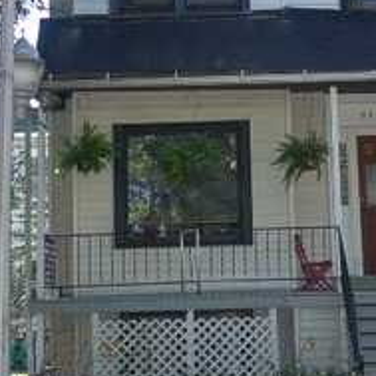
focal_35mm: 86
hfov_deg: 20.1
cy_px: 125
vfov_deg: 20.1
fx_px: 1057
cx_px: 253
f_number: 3.8
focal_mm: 20
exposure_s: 1/500
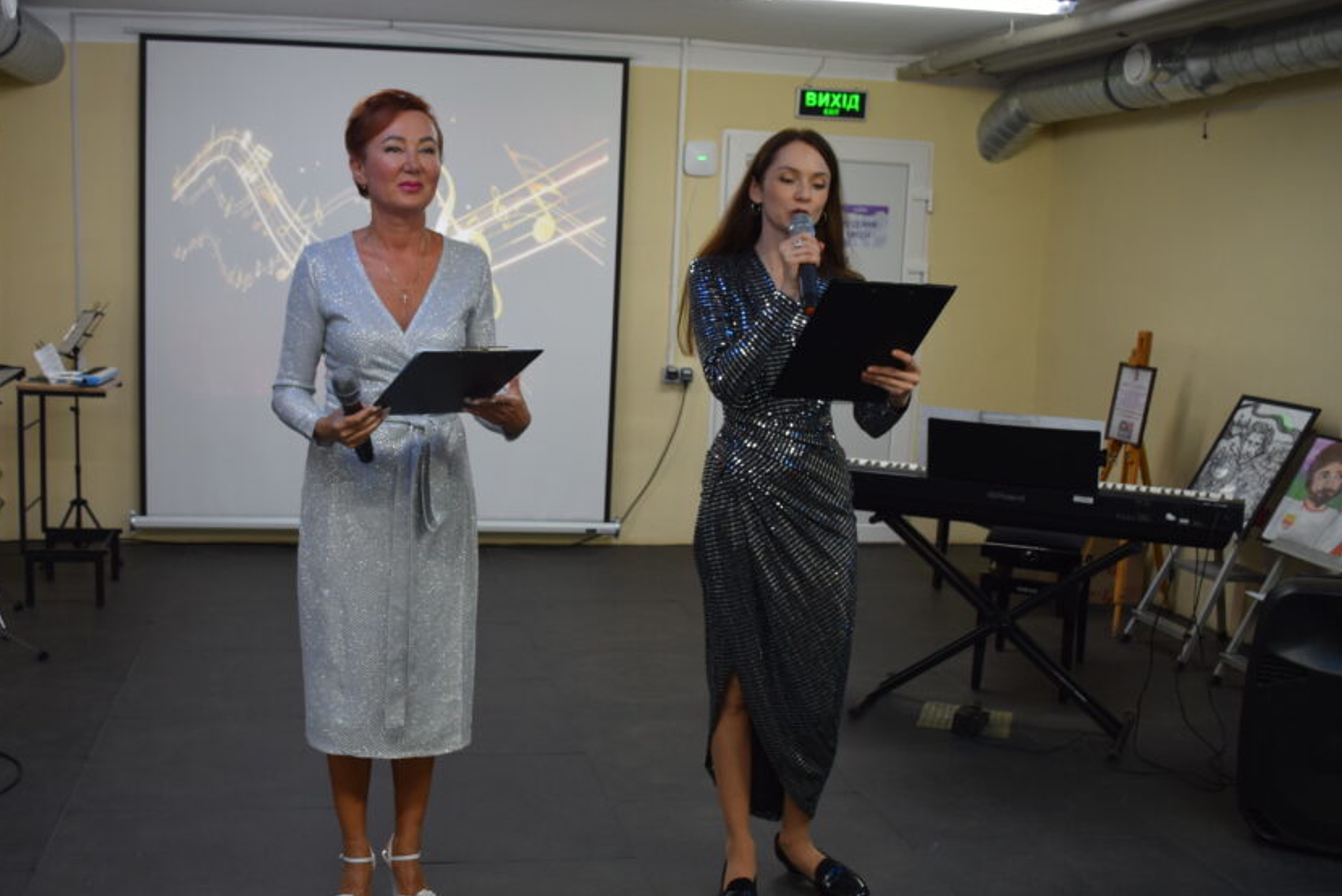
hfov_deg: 51.6
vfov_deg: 36.0
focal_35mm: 37
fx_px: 1380
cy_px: 467
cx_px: 547
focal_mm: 20
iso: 500
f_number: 4
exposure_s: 1/60
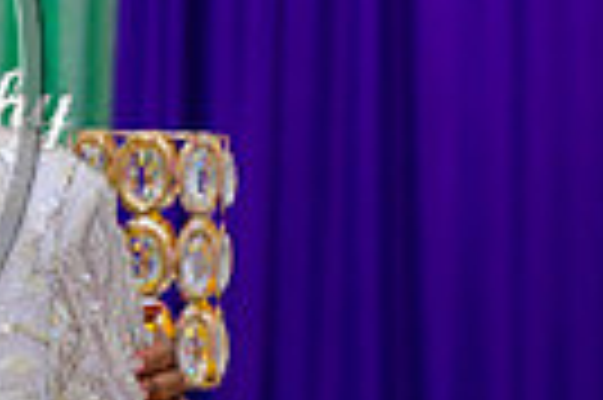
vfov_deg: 4.5
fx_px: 5086
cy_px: 101
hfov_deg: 6.7
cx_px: -423
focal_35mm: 304
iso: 400
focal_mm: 70
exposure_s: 1/100
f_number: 2.8
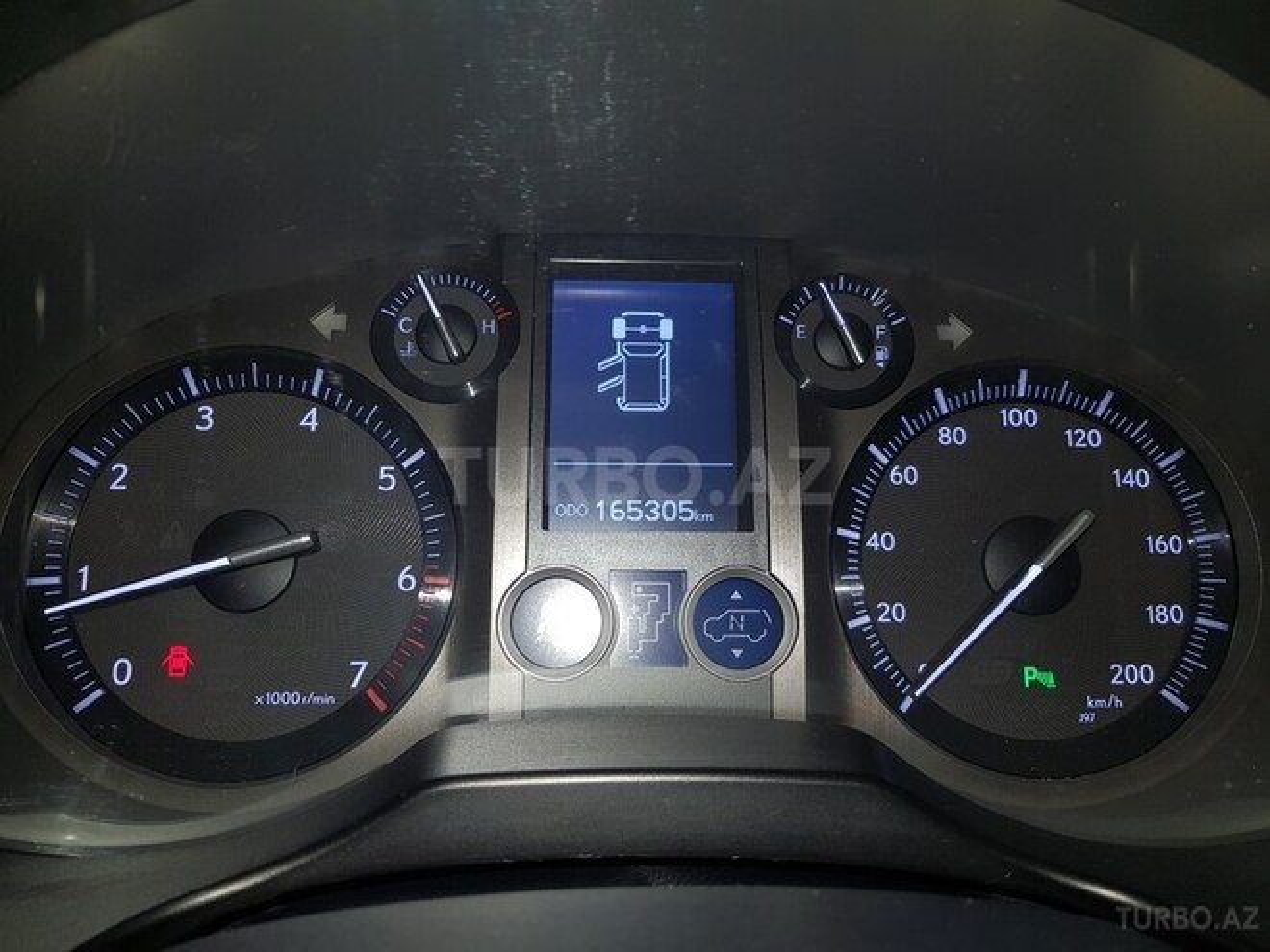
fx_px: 954
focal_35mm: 26
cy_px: 476
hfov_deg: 67.3
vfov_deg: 53.1
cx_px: 635
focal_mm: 4.2
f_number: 1.7
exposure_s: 1/100
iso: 80
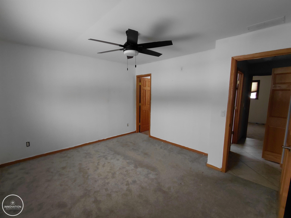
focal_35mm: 16
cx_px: 146
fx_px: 135
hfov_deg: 94.5
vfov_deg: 78.1
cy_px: 109
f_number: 2.2
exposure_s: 1/60
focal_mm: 1.64
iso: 160
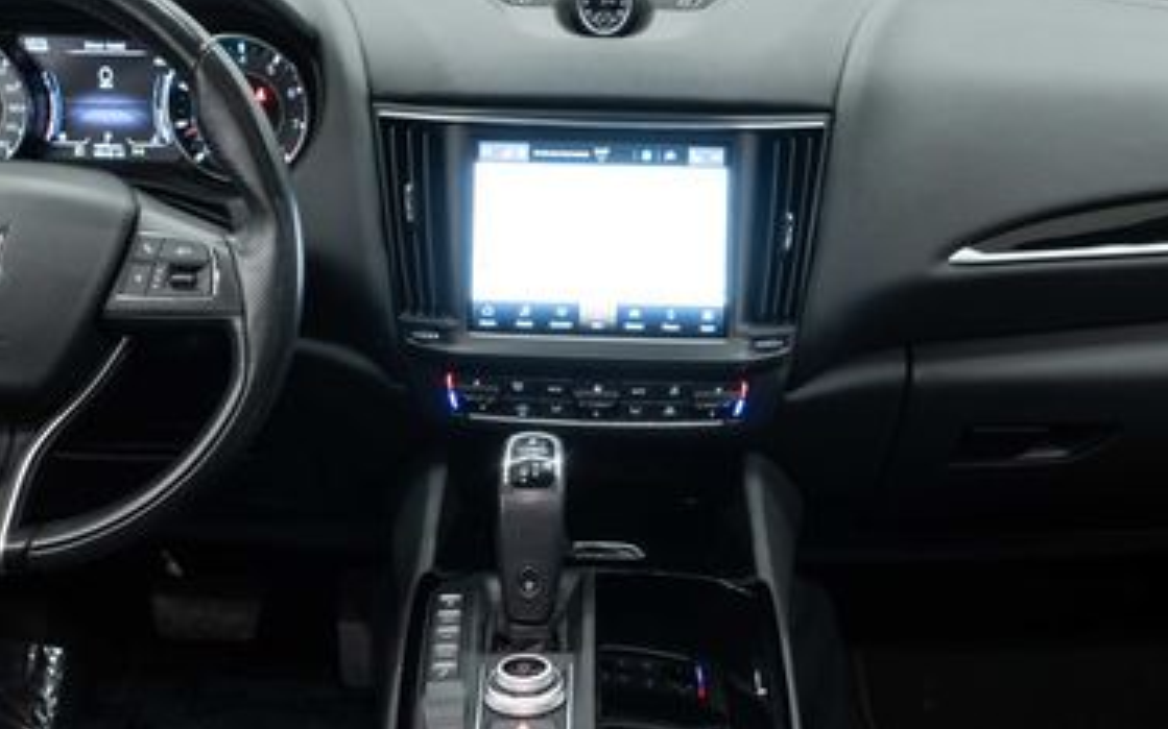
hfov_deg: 41.1
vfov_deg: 26.1
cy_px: 505
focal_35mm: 49
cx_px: 598
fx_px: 1560
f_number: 3.5
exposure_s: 1/50
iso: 1000
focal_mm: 28
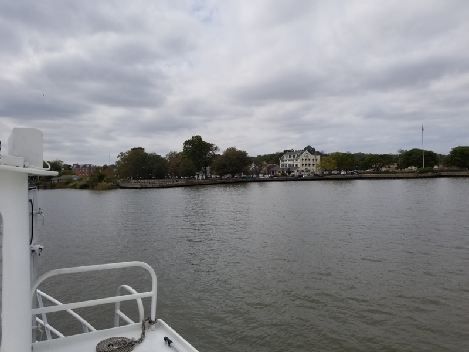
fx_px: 352
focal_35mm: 26
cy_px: 176
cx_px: 234
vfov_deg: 53.1
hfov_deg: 67.3
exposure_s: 1/4368
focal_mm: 4.25
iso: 50
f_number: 1.7
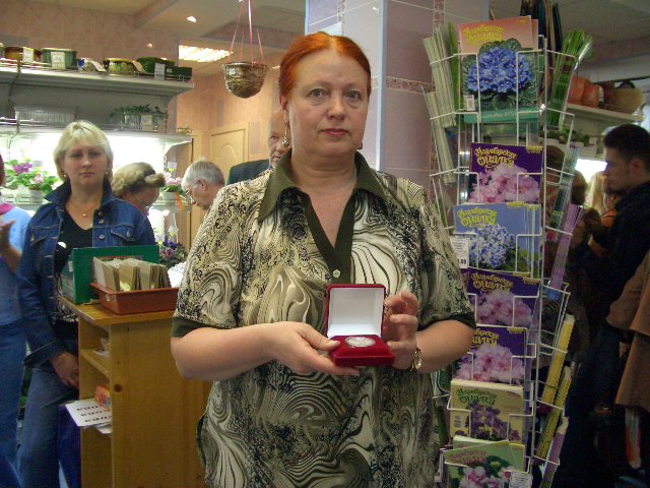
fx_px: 657
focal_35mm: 35
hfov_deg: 52.6
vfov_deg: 40.7
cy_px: 244
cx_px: 325
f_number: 2.6
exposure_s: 1/60
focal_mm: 5.8
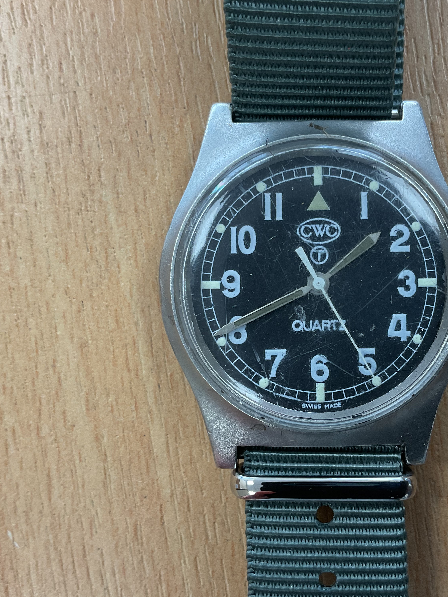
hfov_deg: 36.4
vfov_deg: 47.9
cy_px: 298
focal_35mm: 39
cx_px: 307
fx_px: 673
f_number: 1.8
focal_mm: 3
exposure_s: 1/100
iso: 50
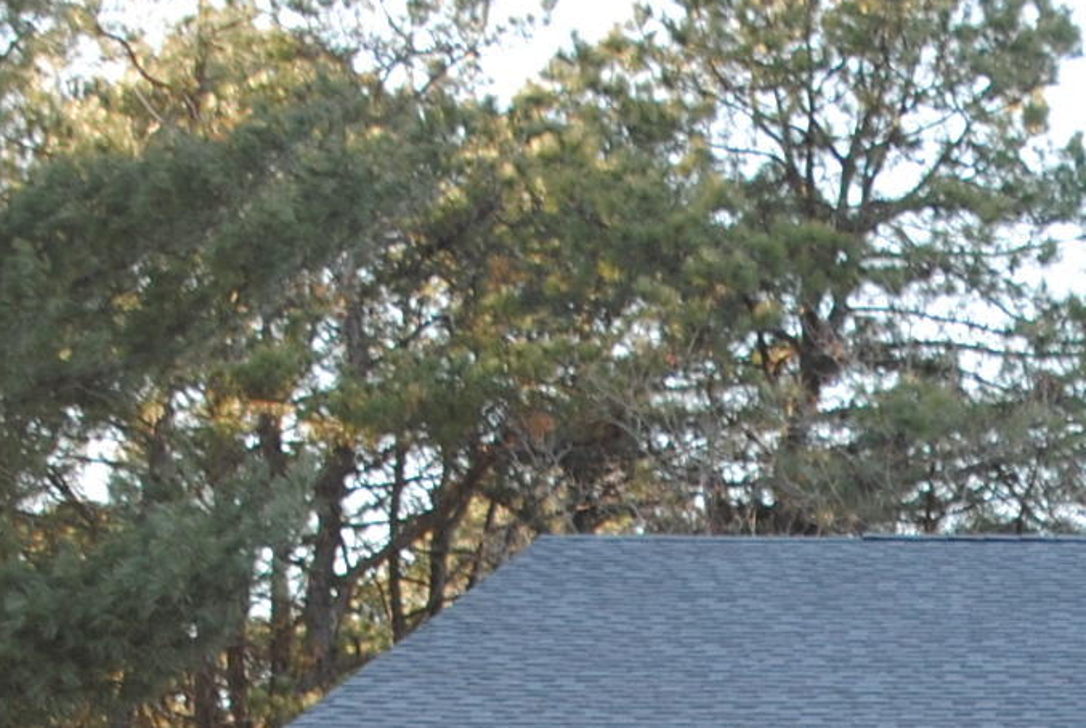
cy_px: 1384
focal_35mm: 154
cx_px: 1343
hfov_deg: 12.9
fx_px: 4654
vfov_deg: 8.5
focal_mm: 24
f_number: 3.2
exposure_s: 1/200
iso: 100
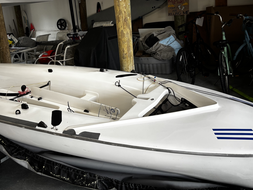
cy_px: 64
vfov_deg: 39.2
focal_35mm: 36
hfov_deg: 50.8
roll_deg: +5.4
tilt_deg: -11.7
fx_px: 263
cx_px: 94
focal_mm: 5.96
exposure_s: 1/60
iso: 80
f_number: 1.6
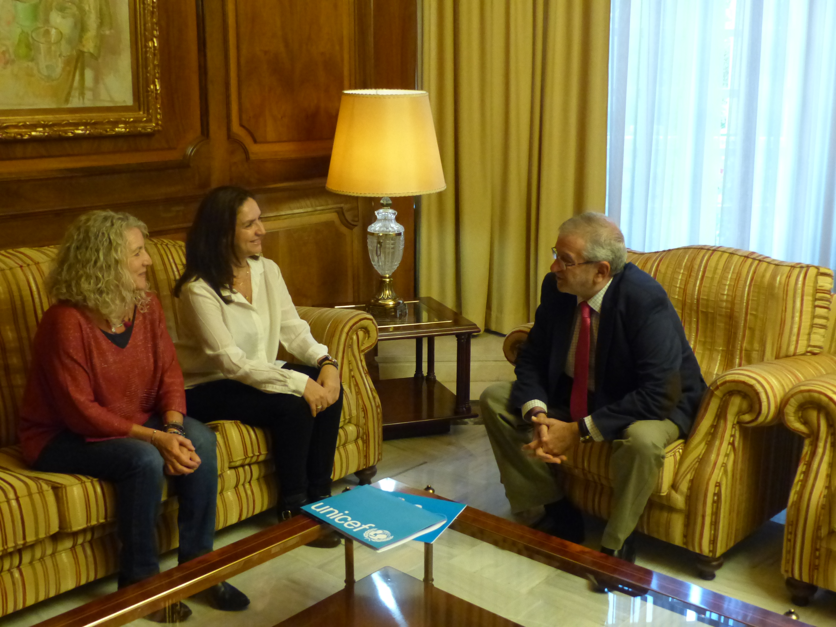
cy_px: 314
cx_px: 418
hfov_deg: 45.8
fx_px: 990
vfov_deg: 35.1
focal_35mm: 41
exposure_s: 1/40
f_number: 3.2
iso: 800
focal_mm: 7.4
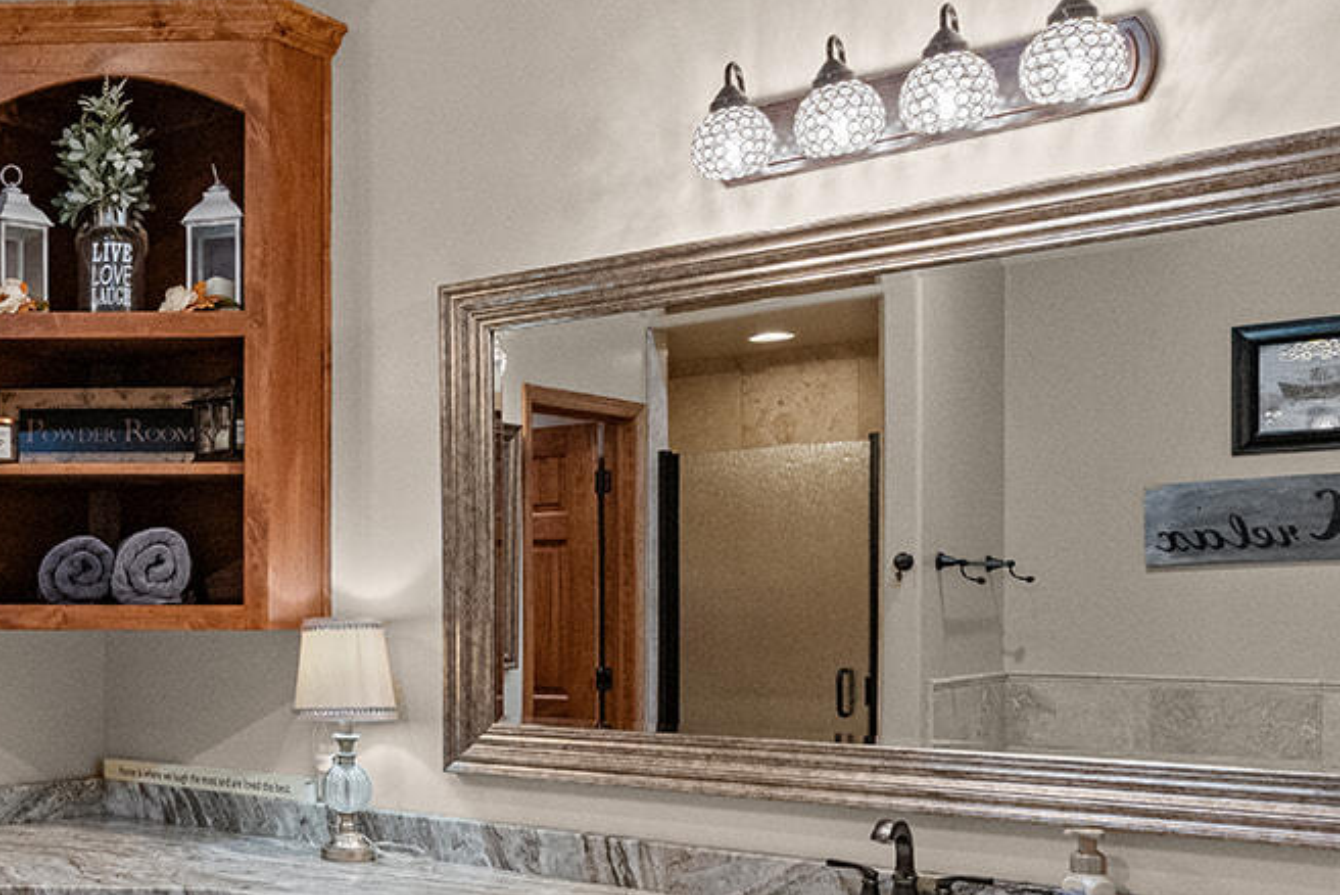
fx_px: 1452
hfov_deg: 42.4
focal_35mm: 39
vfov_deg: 33.4
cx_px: -14
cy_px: 698
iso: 2000
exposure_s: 1/50
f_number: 8
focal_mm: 16
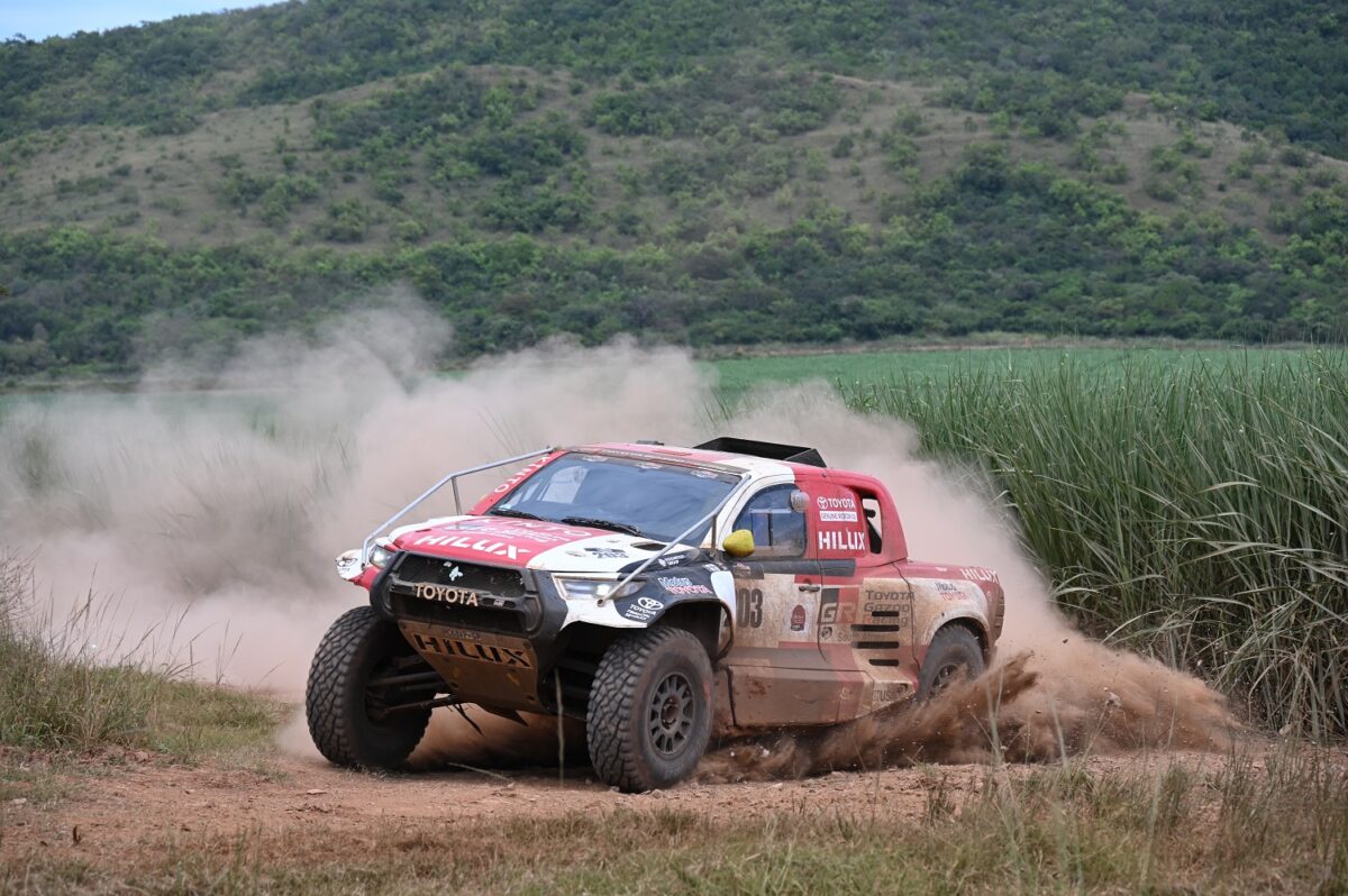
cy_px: 448
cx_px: 674
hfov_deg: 16.4
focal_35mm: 125
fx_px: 4677
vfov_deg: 10.9
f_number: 7.1
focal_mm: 125
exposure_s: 1/800
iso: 320
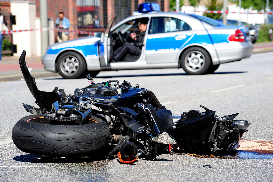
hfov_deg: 12.1
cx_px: 136
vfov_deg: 8.1
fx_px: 1288
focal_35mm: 170
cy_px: 91
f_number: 13
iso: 800
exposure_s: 1/640
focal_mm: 170
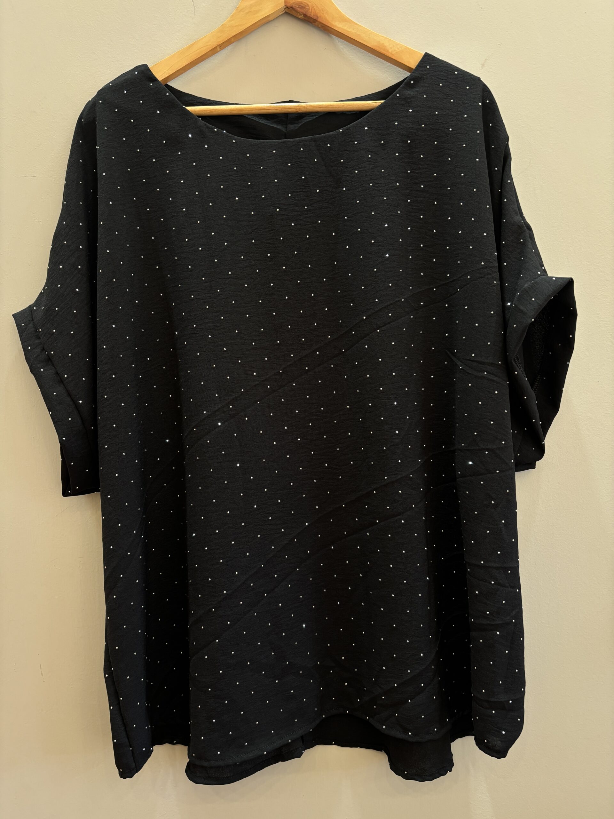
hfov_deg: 53.1
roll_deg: +2.8
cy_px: 410
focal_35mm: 26
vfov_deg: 67.3
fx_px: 615
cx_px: 307
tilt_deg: -2.1
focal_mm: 5.96
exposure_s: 1/50
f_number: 1.6
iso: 160
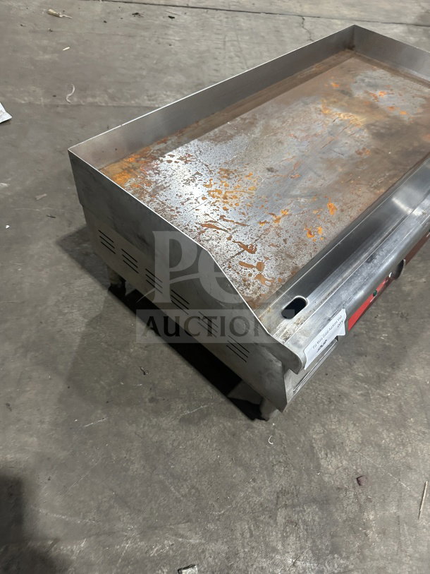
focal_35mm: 24
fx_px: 397
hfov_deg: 56.8
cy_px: 287
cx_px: 215
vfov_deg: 71.6
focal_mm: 6.86
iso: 320
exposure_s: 1/60
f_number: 1.78
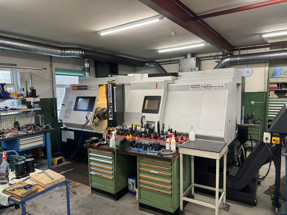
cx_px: 144
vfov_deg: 56.8
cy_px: 108
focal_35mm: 24
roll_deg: +1.1
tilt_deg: -2.7
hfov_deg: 71.6
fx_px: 199
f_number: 1.78
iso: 200
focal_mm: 6.76
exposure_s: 1/100
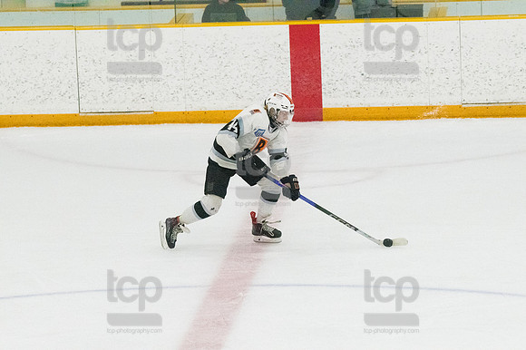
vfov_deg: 5.7
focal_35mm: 240
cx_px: 263
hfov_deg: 8.6
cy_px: 175
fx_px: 3505
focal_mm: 160
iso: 8000
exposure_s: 1/1600
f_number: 5
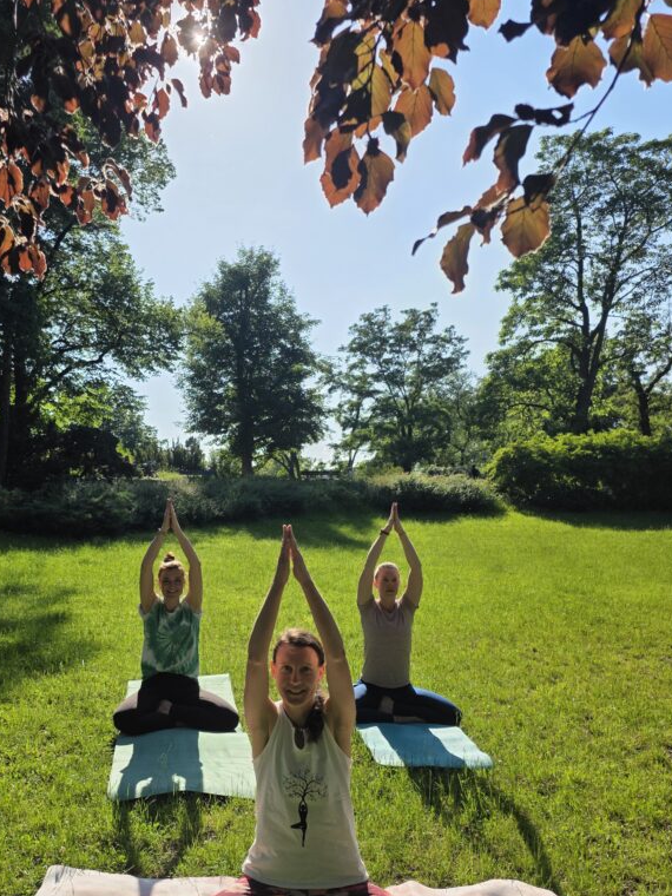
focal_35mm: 31
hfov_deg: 44.9
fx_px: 802
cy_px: 547
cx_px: 235
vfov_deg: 57.8
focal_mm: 6.3
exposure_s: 1/7944
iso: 64
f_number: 1.7
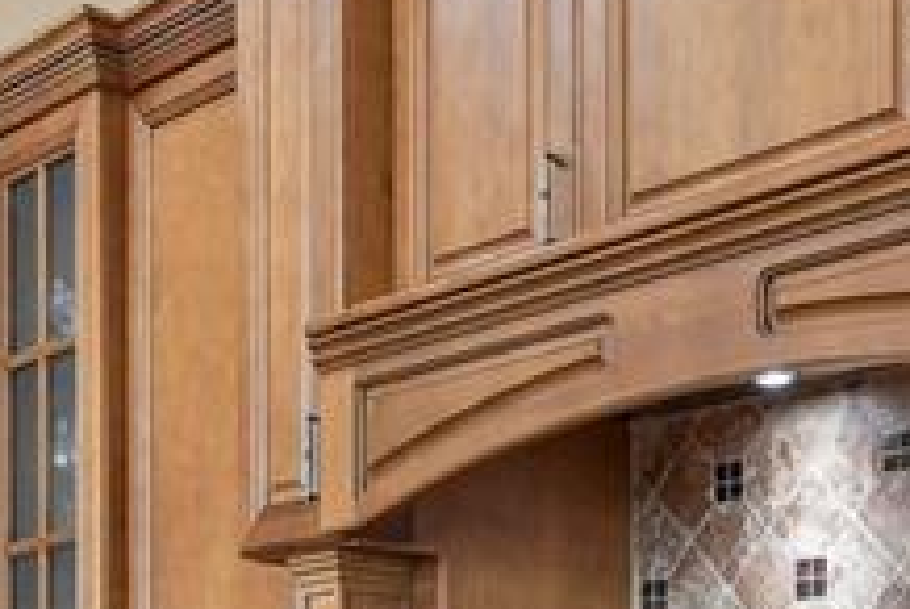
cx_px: 735
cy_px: 828
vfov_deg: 17.0
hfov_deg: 26.4
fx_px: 1898
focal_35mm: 75
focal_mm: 16
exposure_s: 1/4
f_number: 8
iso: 200
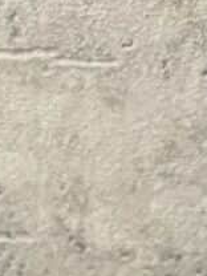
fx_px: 1021
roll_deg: +1.4
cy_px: 673
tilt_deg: -39.9
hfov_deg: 11.4
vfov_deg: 12.1
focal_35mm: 128
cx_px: -16
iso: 250
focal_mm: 5.1
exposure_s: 1/50
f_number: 1.6
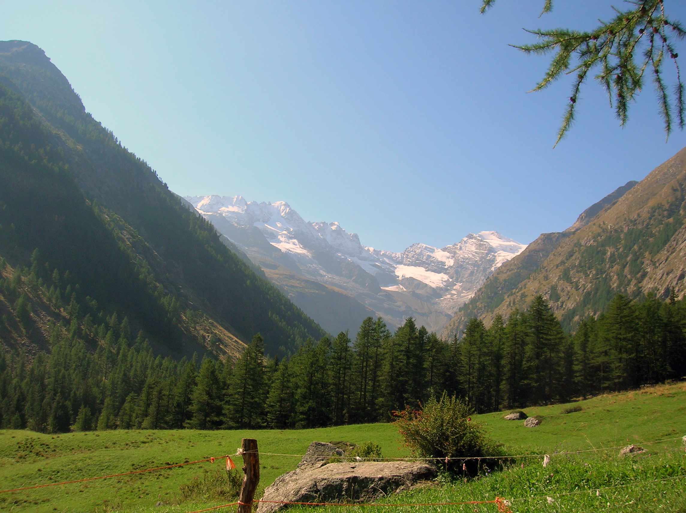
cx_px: 343
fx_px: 673
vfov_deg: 41.7
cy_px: 256
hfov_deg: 54.0
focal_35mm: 34
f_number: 4.9
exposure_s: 1/360
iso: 50
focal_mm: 5.7
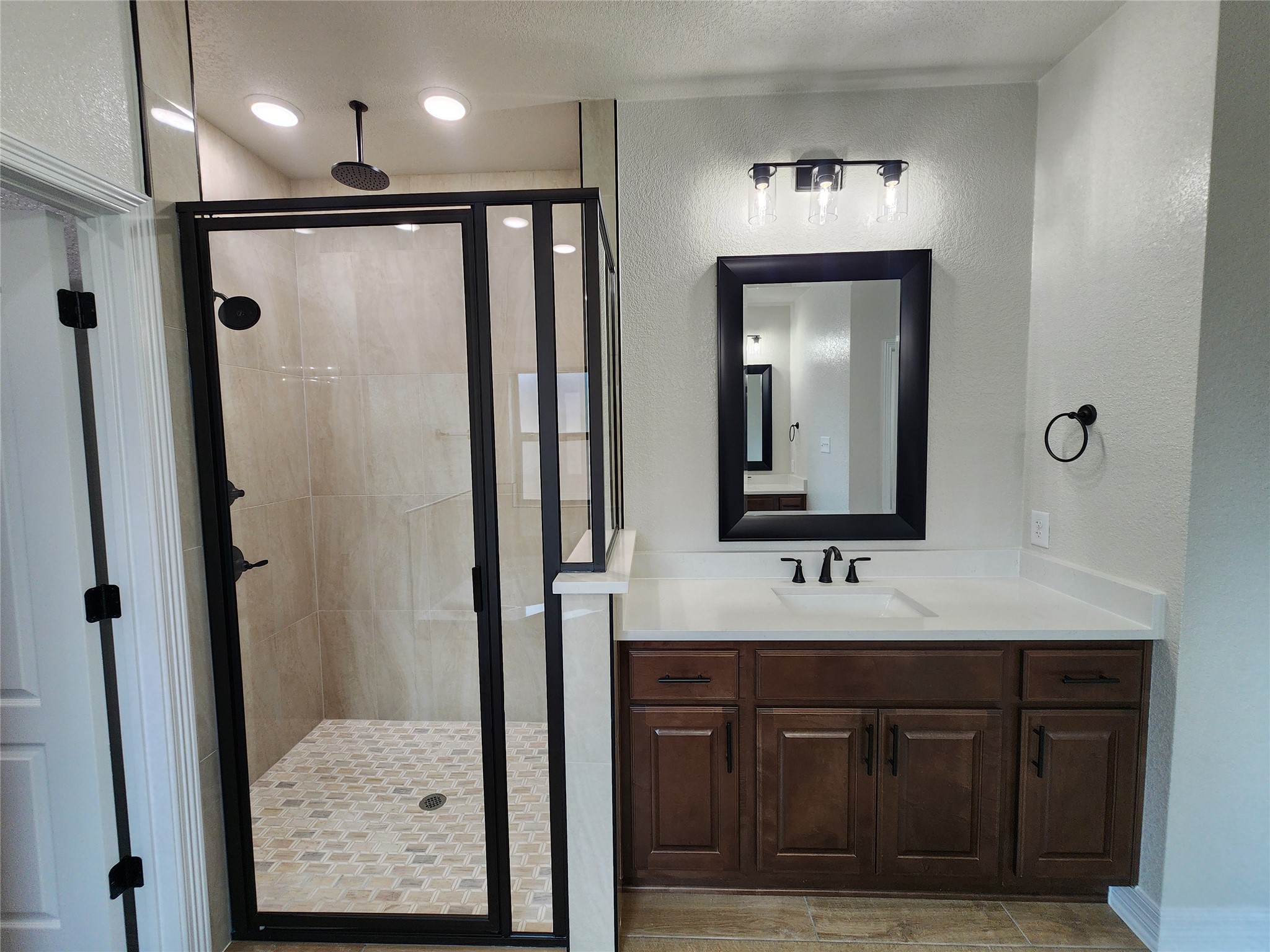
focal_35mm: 13
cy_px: 476
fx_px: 477
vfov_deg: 89.9
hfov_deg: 106.2
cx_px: 635
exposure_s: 1/60
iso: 100
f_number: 2.2
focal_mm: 2.2
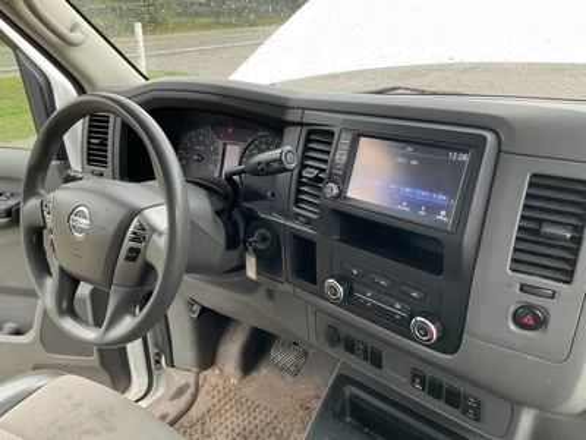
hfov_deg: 61.7
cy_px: 220
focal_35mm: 29
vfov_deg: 48.2
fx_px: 491
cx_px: 293
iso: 50
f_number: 1.8
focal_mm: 3
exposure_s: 1/122
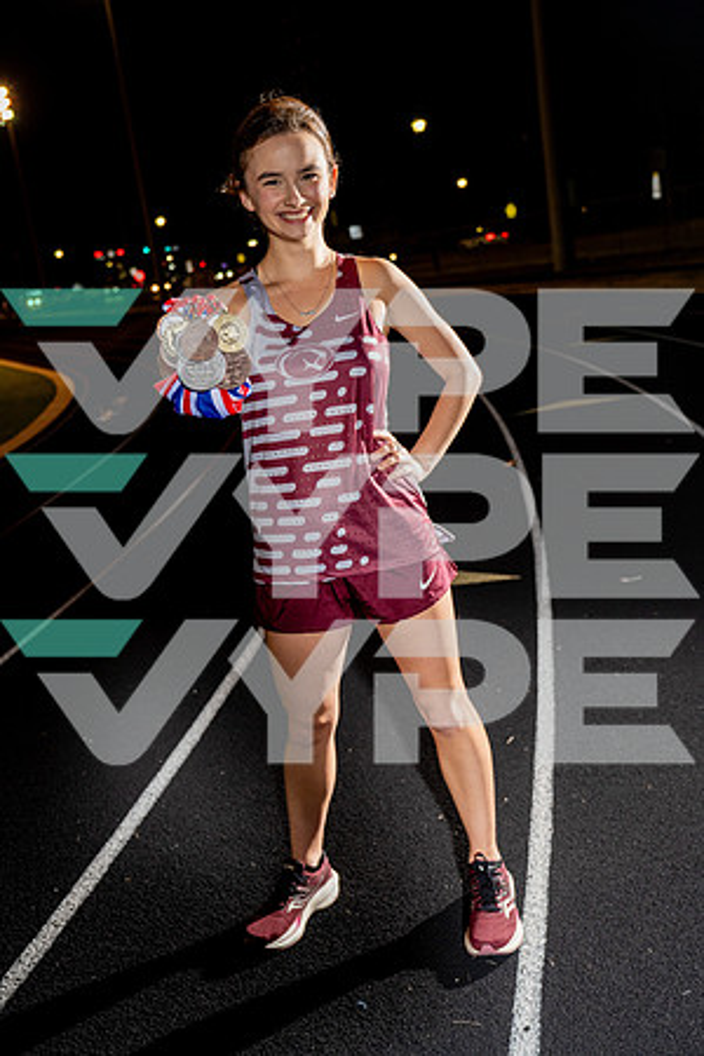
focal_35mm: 37
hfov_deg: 35.9
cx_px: 352
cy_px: 528
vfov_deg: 51.9
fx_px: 1085
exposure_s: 1/250
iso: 800
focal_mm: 37
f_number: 4
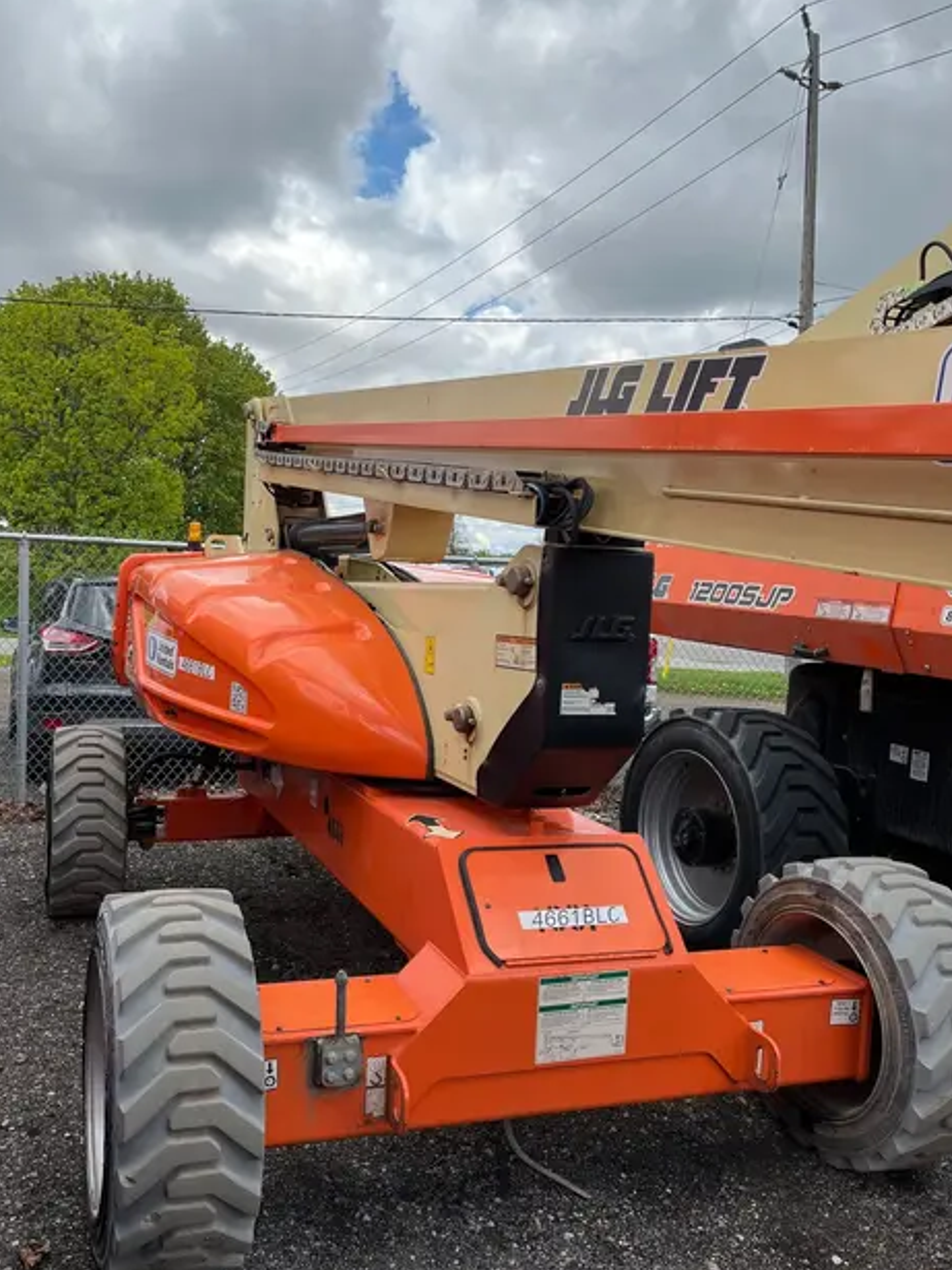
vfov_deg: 58.4
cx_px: 399
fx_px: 1137
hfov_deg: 45.3
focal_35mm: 31
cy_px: 654
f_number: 1.6
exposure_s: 1/3049
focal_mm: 5.1
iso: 50
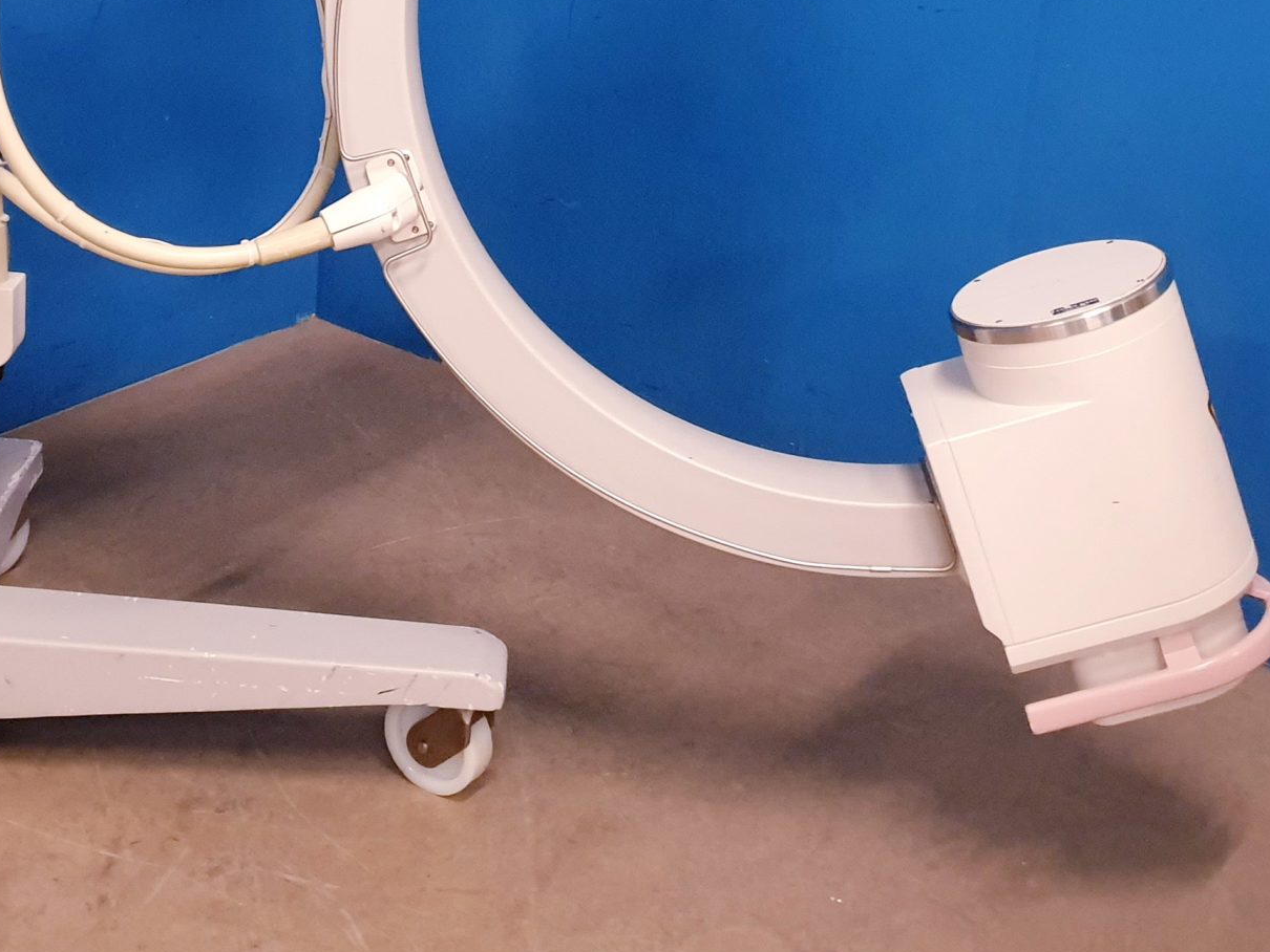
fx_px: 2018
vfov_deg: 25.7
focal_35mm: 55
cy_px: 93
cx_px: 406
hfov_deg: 34.6
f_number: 1.5
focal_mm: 4.3
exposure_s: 1/33
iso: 320
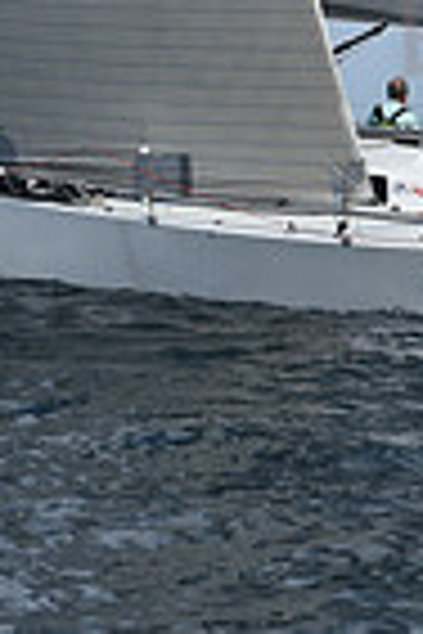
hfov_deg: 4.8
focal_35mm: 288
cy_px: -665
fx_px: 5076
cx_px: 160
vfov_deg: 6.9
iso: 250
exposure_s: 1/1600
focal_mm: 70
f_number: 7.1
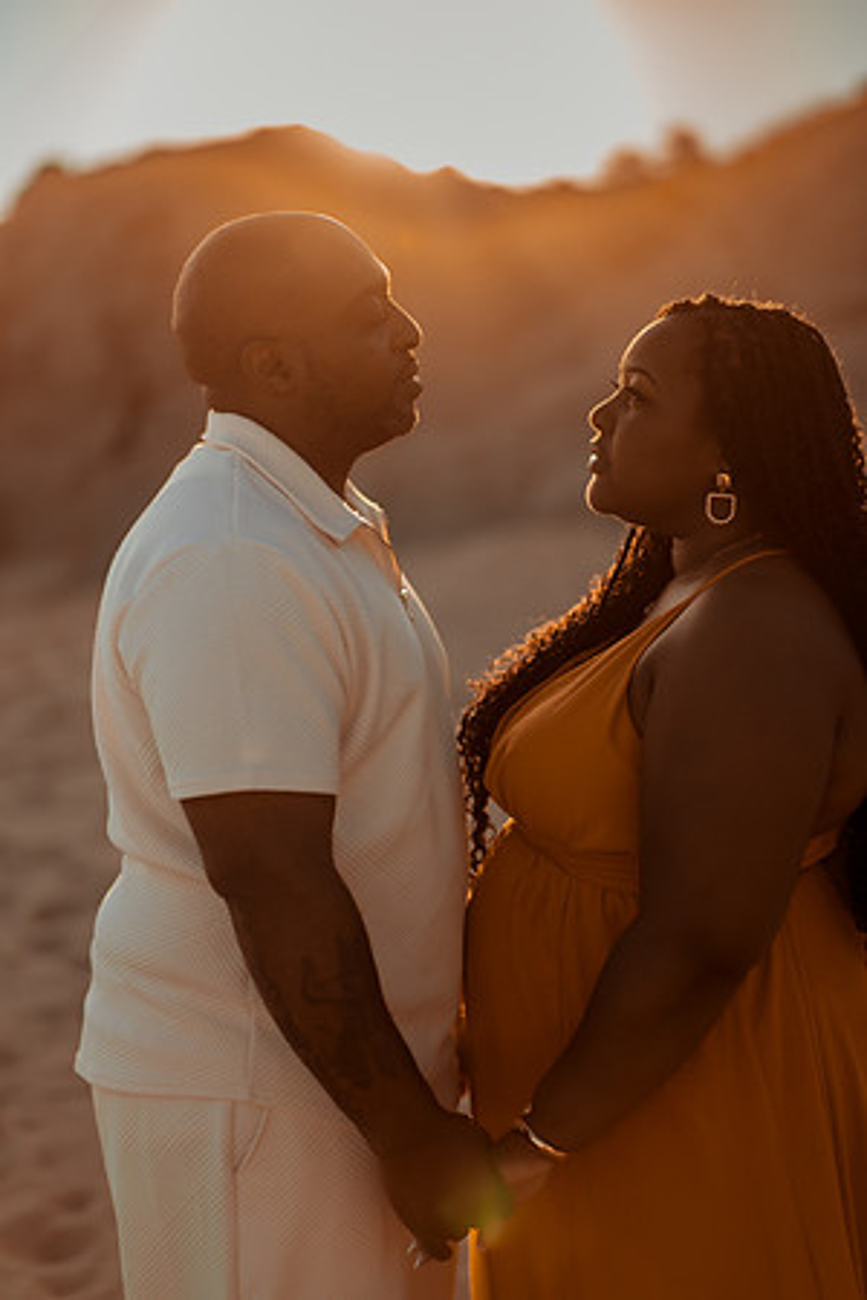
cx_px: 434
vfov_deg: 34.5
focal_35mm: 58
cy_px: 650
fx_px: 2095
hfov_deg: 23.4
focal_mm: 58
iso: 100
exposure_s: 1/4000
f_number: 1.4
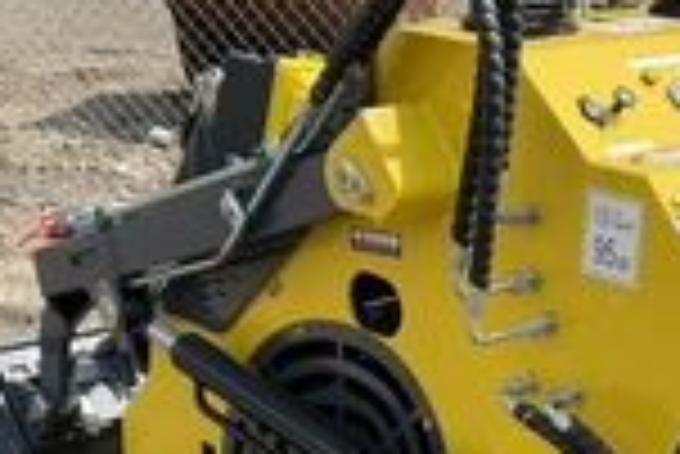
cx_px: 437
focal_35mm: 80
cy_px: 432
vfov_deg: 16.8
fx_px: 1513
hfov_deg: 25.2
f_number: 1.8
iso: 25
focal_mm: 3
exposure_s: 1/1076
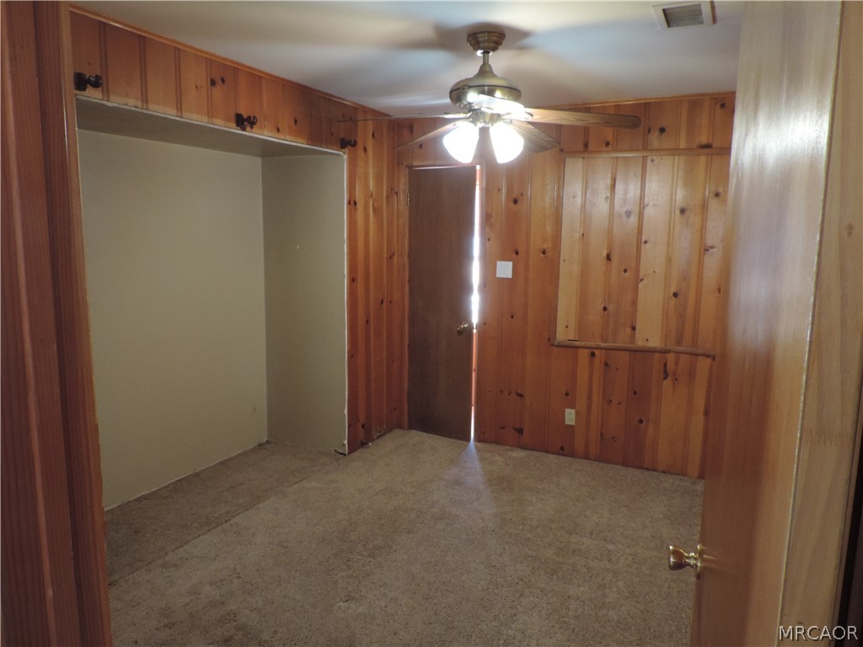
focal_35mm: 24
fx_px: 598
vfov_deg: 56.8
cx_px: 432
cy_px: 324
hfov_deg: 71.6
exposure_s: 1/8
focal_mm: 4.3
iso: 400
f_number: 3
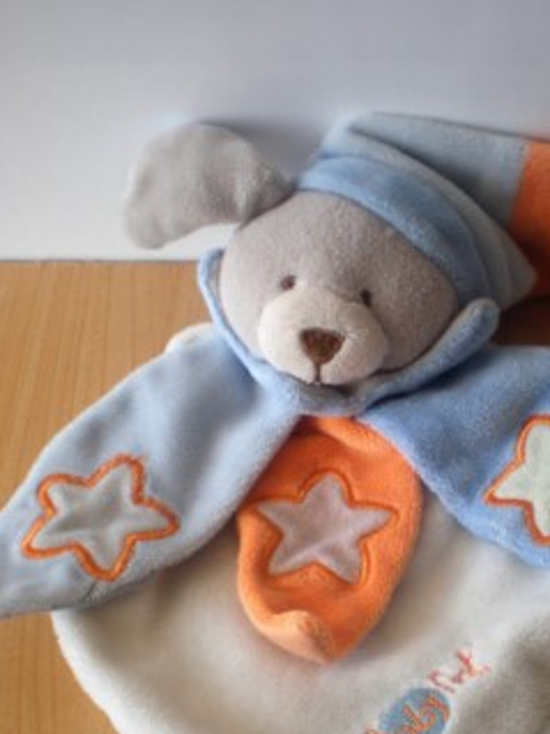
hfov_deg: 23.5
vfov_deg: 30.6
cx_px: 391
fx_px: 1314
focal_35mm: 62
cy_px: 557
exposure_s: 1/64.2
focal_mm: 6.3
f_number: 3.1
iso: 64
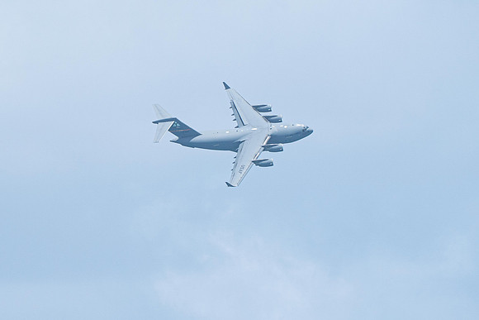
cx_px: 238
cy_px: 159
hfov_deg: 2.6
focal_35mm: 789
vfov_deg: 1.7
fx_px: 10494
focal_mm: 400
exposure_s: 1/1250
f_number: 10
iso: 640
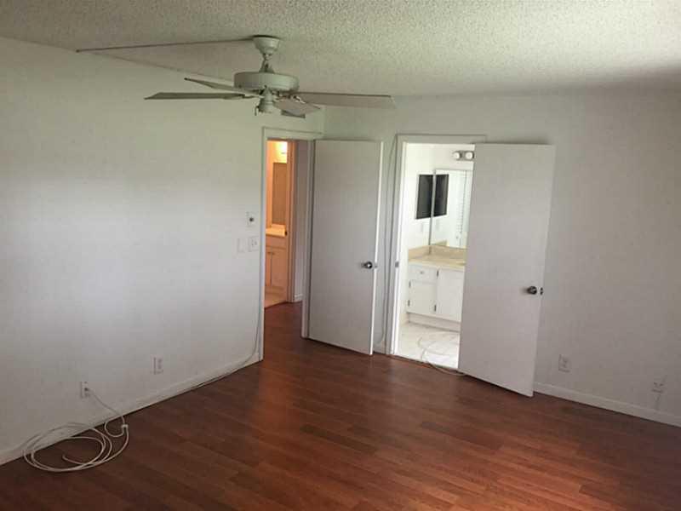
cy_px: 256
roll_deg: -4.0
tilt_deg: -8.1
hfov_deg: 61.7
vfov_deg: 48.2
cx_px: 340
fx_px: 571
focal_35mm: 29
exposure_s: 1/17
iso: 64
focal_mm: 4.15
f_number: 2.2
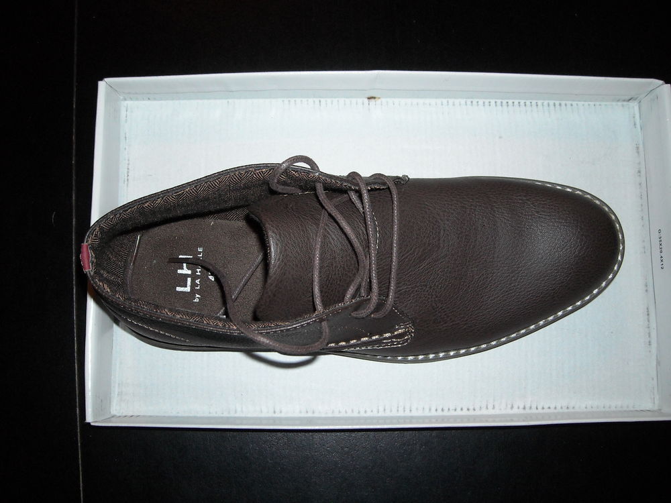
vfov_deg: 40.7
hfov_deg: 52.6
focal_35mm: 35
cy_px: 252
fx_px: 678
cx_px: 336
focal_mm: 5.7
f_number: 2.8
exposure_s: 1/60
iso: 200
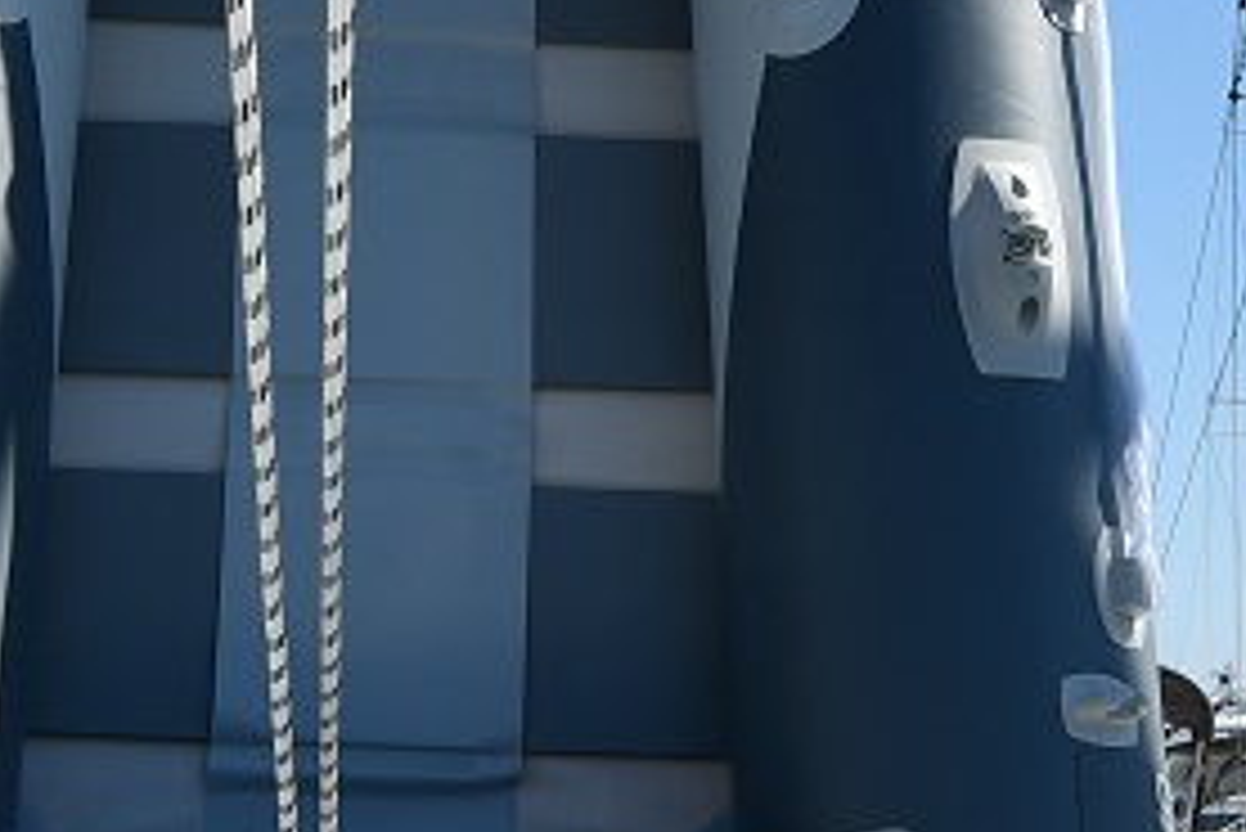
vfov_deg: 13.5
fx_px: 3497
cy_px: 636
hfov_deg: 20.1
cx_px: 387
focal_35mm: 101
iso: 100
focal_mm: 14
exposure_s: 1/800
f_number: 5.6
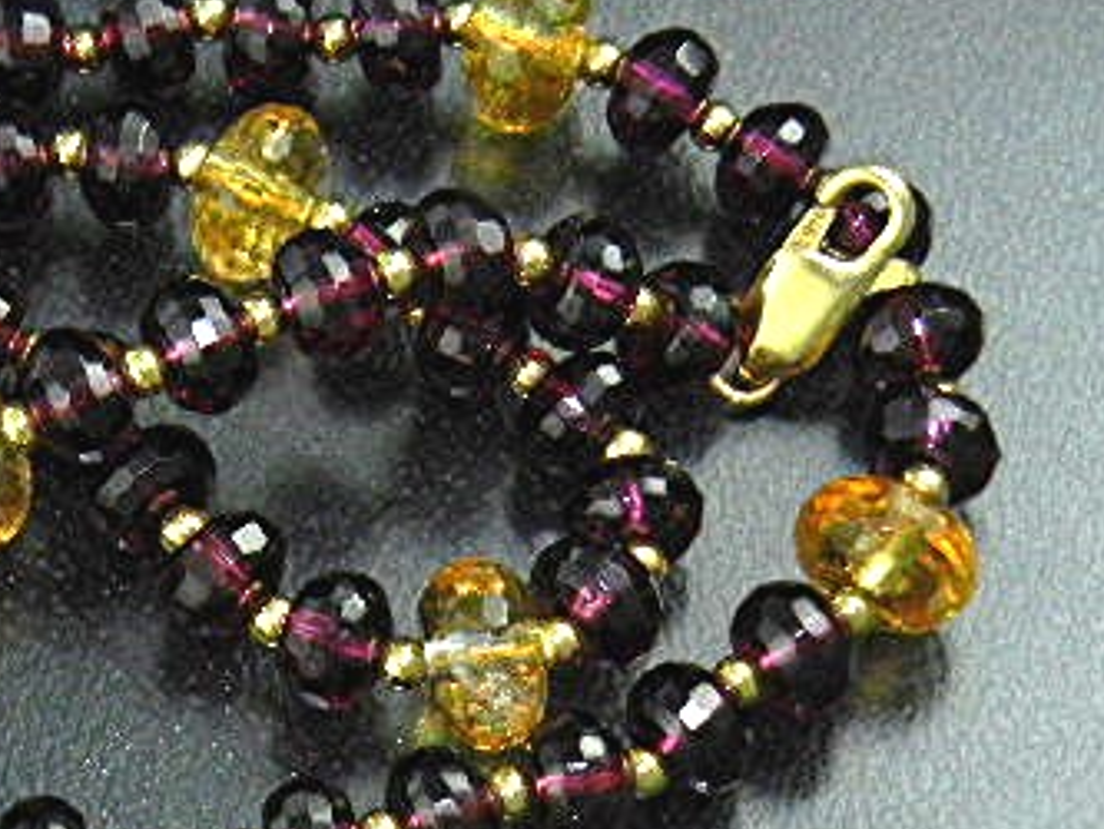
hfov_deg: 11.5
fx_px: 5456
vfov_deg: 8.7
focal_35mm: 171
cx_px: 53
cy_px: 590
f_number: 8.8
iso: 800
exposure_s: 1/30
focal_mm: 16
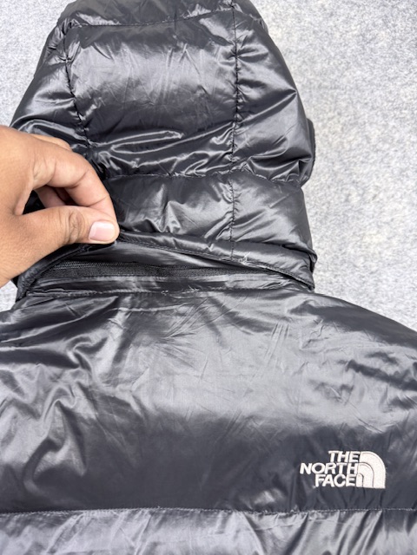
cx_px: 208
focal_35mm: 24
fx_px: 385
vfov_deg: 71.6
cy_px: 278
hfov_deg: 56.8
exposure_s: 1/100
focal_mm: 6.76
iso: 160
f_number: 1.78
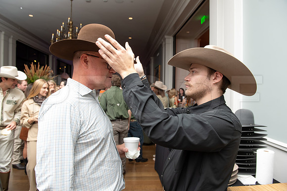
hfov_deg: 73.7
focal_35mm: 24
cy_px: 96
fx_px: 191
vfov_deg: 53.2
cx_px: 144
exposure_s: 1/100
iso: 3200
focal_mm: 24
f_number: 6.3
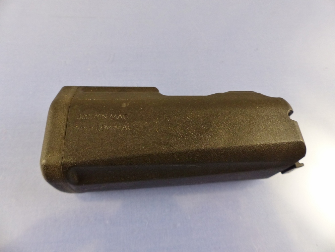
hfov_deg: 69.4
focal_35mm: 25
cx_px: 168
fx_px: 242
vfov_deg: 54.9
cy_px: 126
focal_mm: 4.5
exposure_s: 1/60
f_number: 2.8
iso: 250
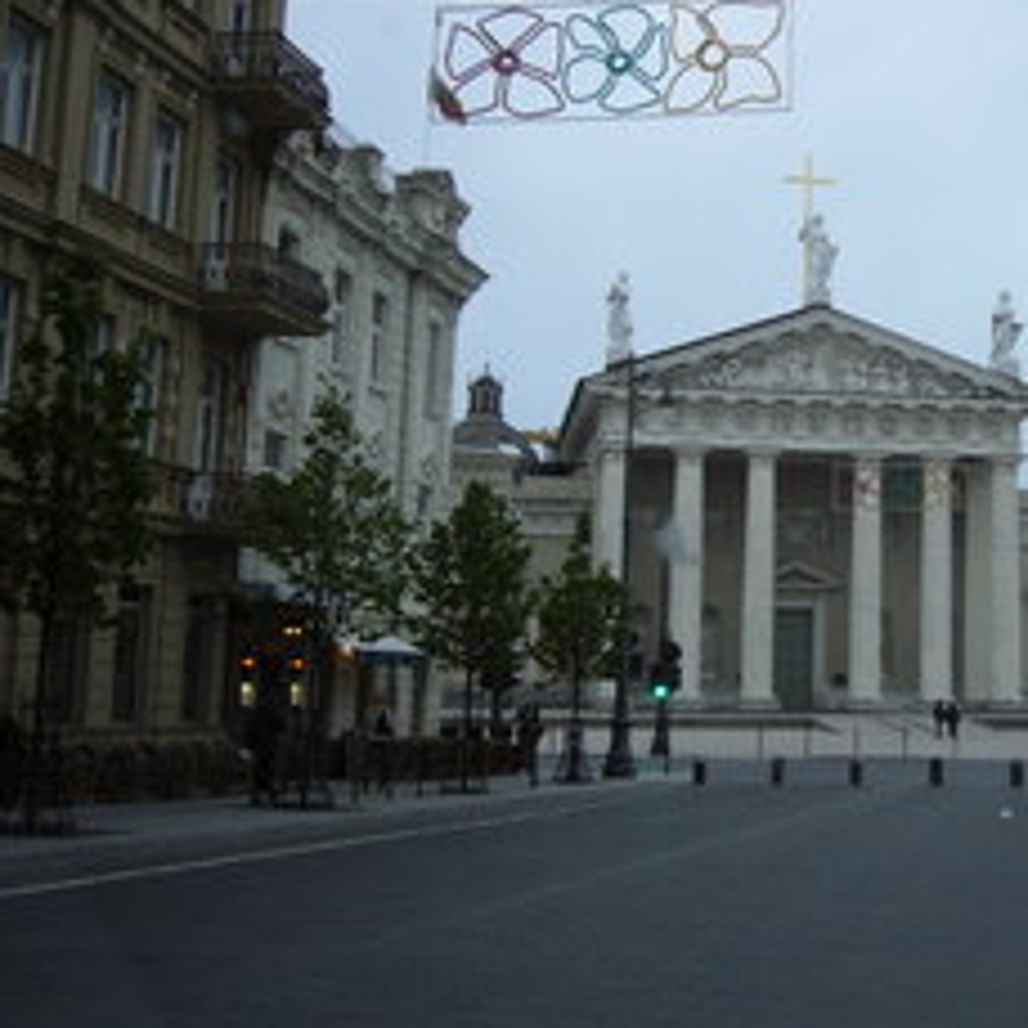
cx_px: 848
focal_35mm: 54
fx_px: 1814
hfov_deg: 30.7
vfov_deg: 31.5
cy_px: 377
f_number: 2.8
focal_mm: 5.8
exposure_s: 1/30
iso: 100
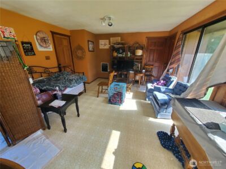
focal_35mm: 13
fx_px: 85
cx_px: 113
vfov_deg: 89.9
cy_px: 84
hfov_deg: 106.2
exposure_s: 1/60
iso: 50
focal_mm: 1.8
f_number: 2.2
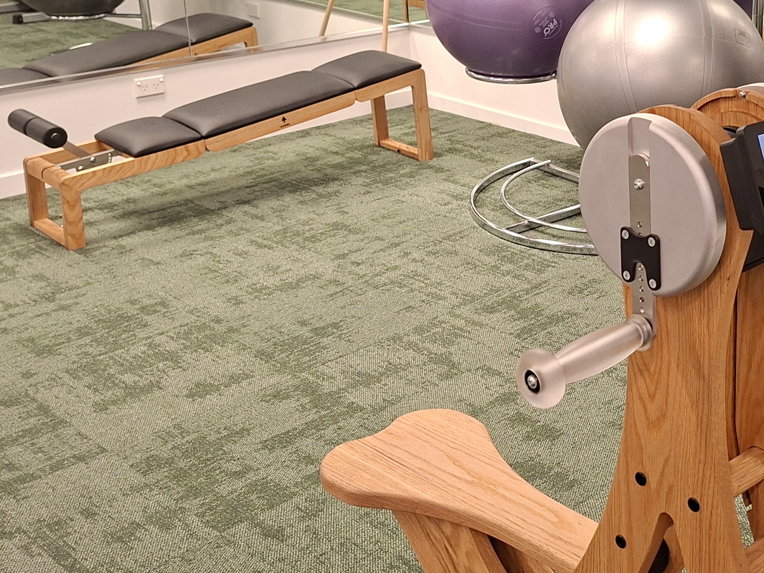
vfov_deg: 27.6
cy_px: 132
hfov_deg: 34.8
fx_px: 1148
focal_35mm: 52
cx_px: 681
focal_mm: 5.54
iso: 250
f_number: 1.8
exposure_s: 1/100
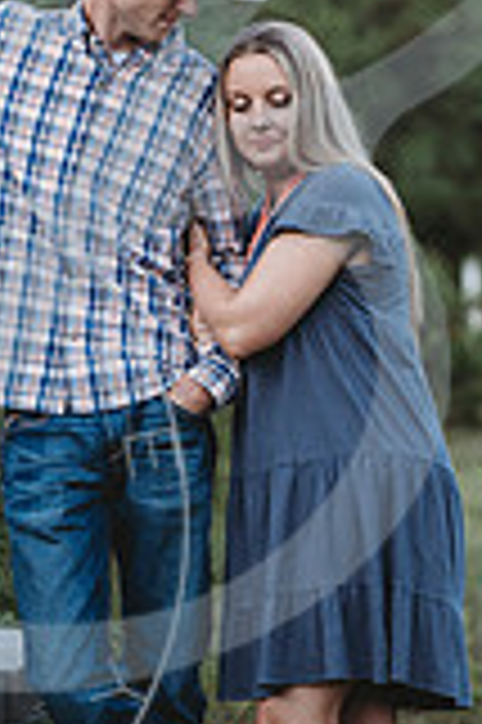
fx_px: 5917
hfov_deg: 4.7
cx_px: -27
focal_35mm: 294
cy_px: 184
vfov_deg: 7.0
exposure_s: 1/800
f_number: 2.8
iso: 100
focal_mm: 105
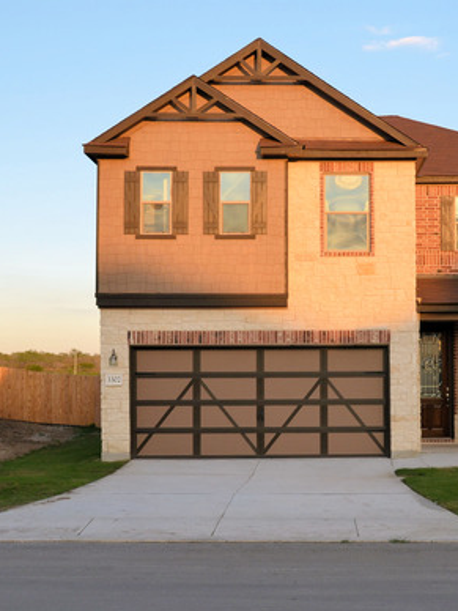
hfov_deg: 25.3
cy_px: 332
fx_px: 1006
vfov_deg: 33.8
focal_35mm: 57
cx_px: 349
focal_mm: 24
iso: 200
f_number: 5.6
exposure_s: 1/125
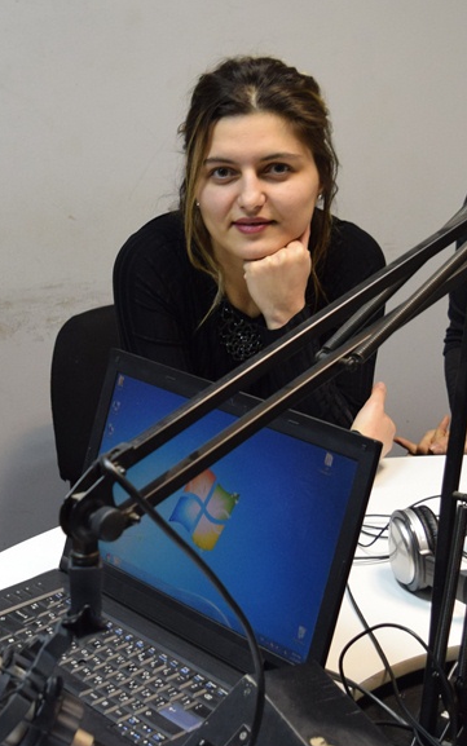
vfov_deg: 35.7
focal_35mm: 57
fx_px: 1158
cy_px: 350
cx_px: 157
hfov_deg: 22.7
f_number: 4
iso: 720
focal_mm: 21
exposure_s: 1/30
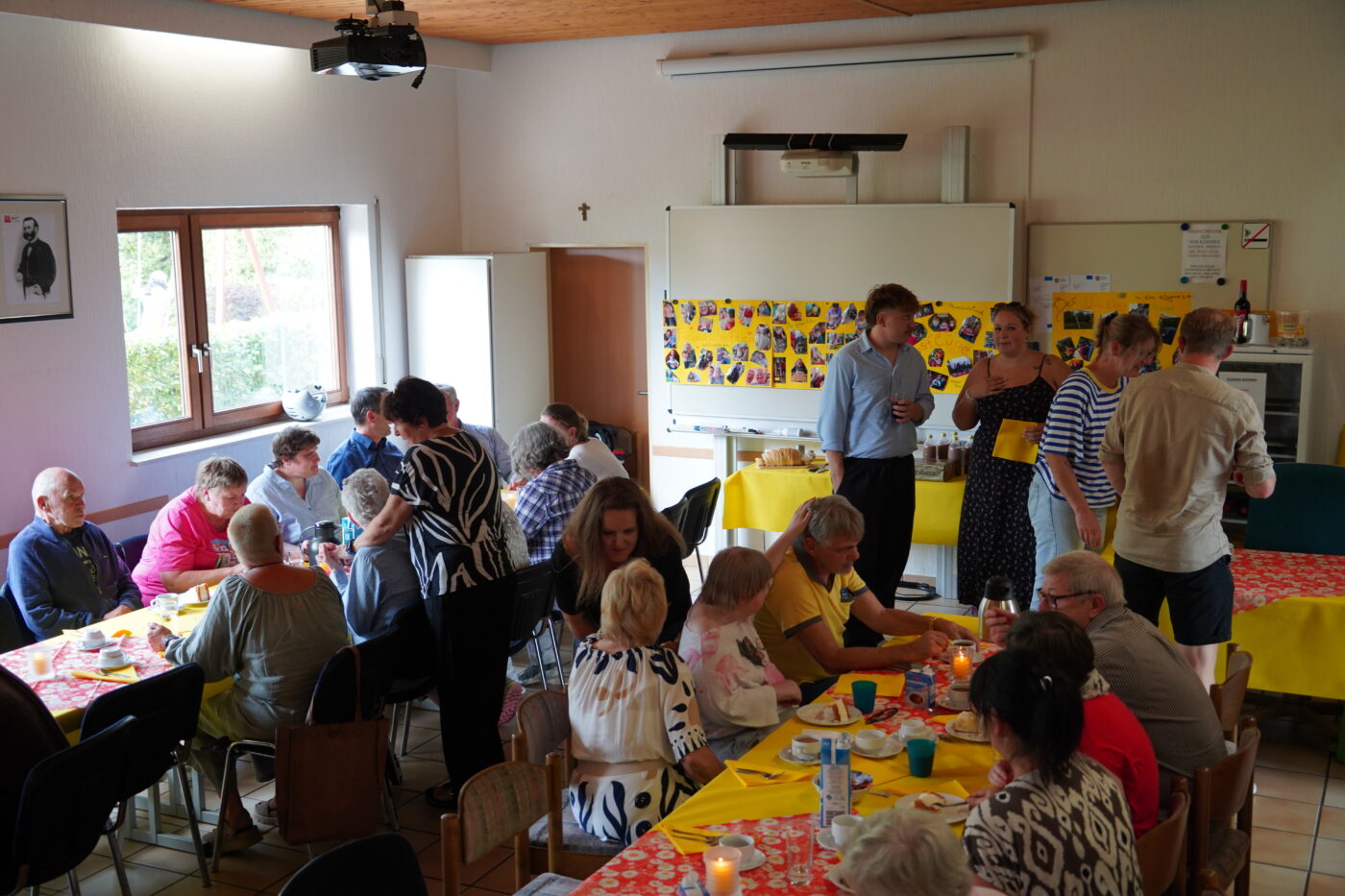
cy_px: 448
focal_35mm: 38
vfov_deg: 35.0
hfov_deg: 50.7
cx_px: 672
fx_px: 1419
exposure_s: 1/160
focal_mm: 38
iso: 1250
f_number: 4
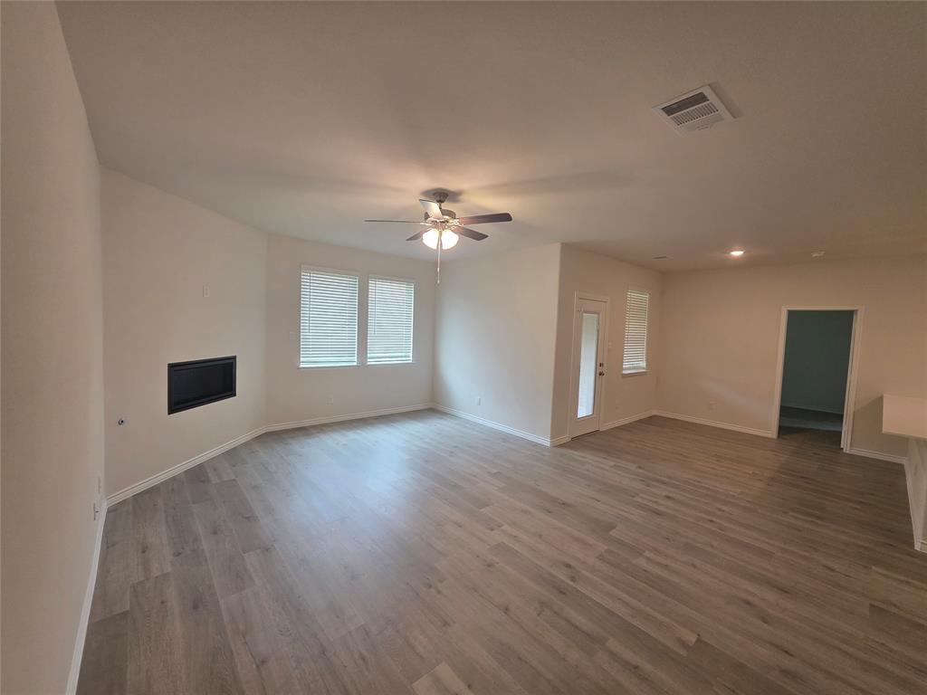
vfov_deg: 89.9
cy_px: 348
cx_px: 464
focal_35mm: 13
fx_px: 348
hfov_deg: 106.2
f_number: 1.9
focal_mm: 2.2
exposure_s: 1/120
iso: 160
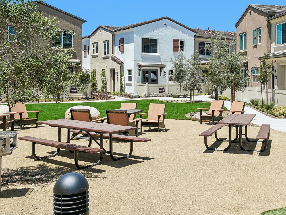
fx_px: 372
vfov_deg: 32.1
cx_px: 210
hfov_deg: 41.0
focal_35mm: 45
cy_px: 86
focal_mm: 23
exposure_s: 1/250
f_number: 9
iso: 100
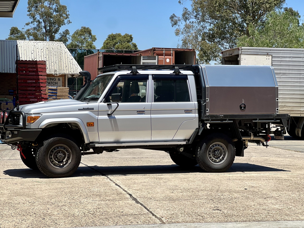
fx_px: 676
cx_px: 152
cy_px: 114
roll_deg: -0.3
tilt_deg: -0.4
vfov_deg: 19.1
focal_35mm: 77
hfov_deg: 25.3
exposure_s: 1/723
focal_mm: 9
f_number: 2.8
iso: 32
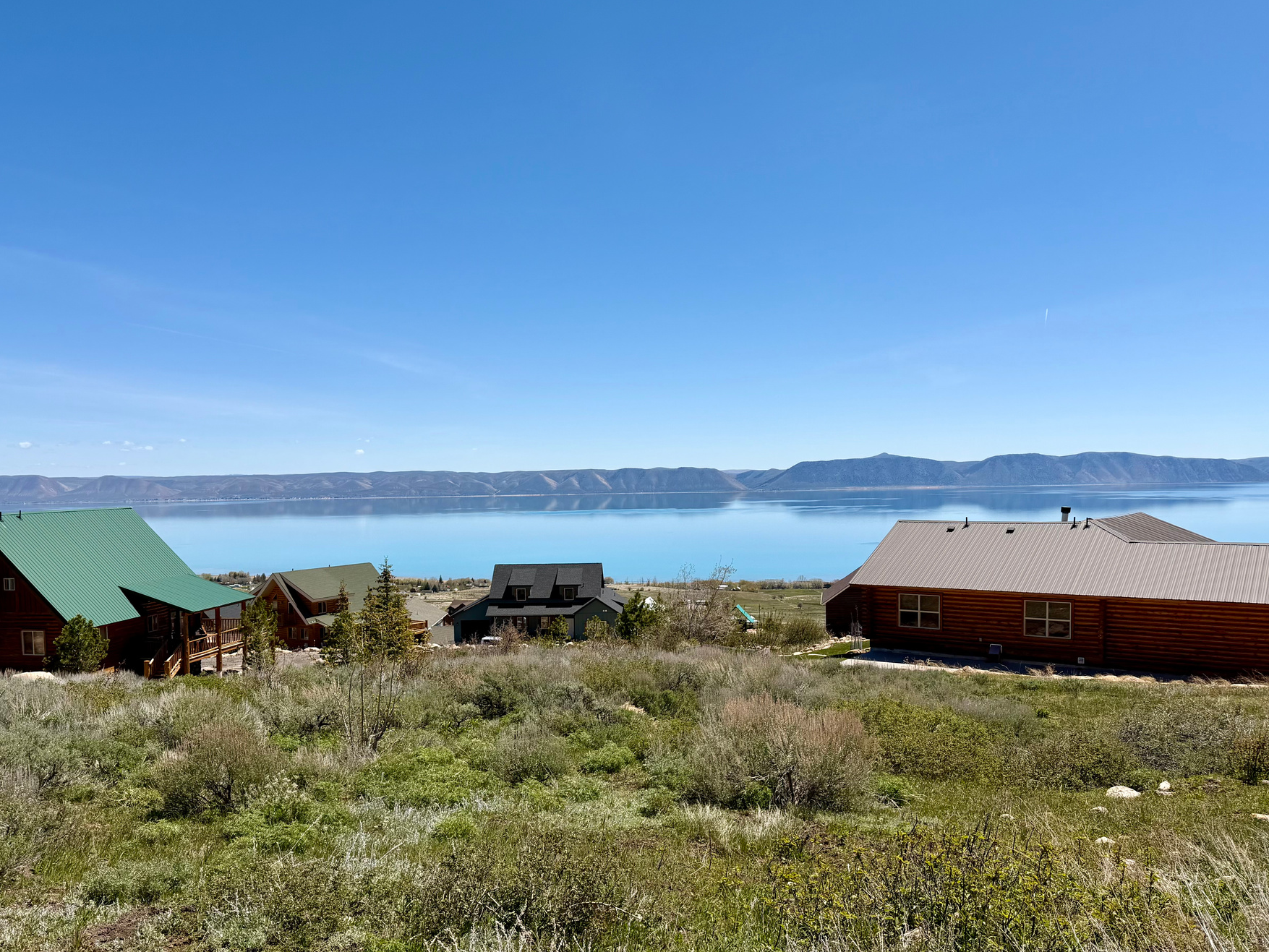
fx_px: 1027
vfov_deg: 49.6
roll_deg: +1.1
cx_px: 581
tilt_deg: -1.7
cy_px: 539
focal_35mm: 28
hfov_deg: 63.3
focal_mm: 6.76
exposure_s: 1/6711
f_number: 1.78
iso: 80
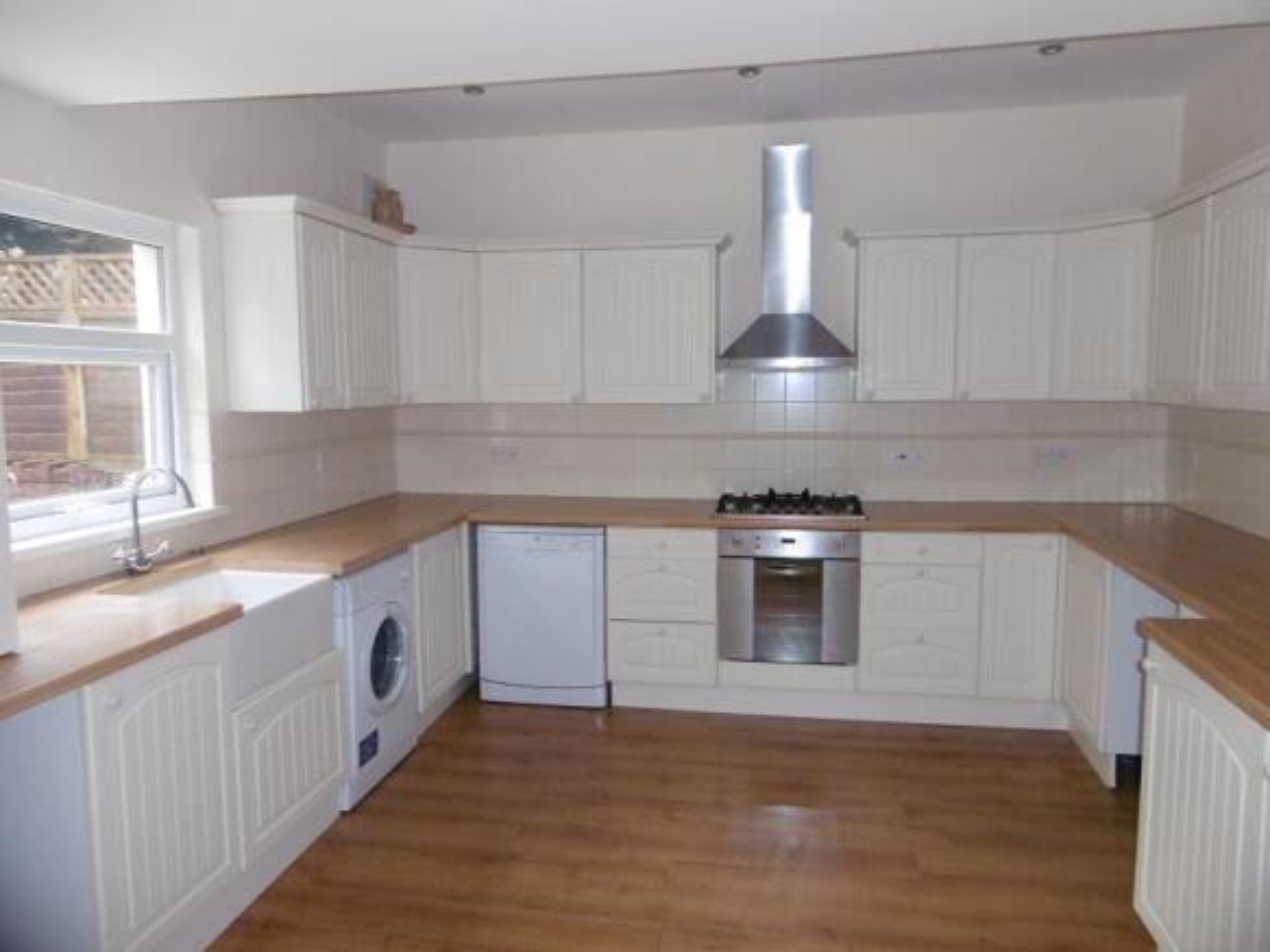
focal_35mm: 24
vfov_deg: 56.8
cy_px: 476
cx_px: 635
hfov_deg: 71.6
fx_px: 880
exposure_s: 1/60
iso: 250
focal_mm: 4.3
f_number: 3.1
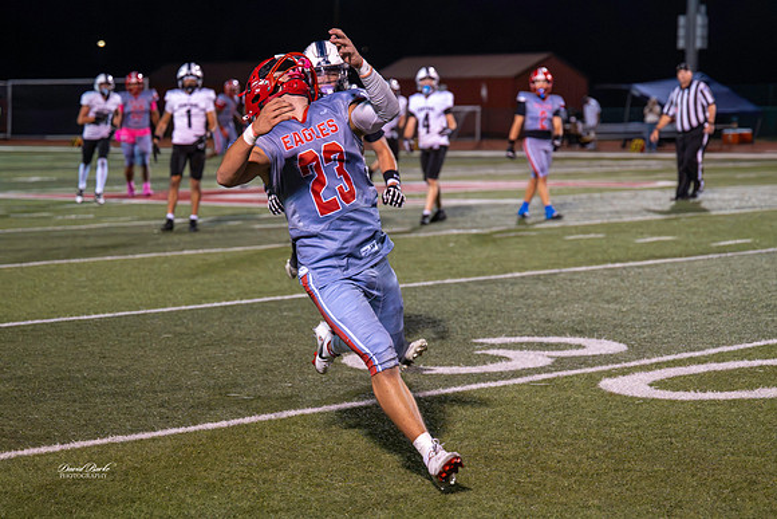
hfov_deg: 19.5
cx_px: 388
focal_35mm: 105
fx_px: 2265
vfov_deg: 13.1
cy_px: 260
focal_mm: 98
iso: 11400
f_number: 4
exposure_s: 1/800
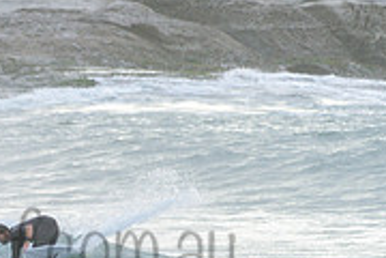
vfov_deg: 0.8
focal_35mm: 1620
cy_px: 223
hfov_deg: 1.3
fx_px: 17369
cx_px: 9
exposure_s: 1/1000
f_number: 5.6
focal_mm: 500
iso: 320
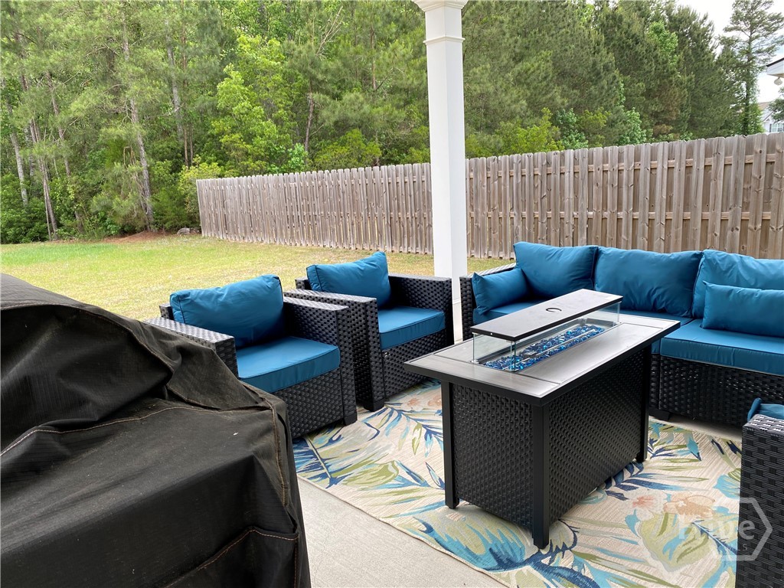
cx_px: 392
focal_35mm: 26
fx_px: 589
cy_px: 294
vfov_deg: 53.1
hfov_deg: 67.3
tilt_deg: -11.7
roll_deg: +3.1
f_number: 1.8
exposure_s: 1/148
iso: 32
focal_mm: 4.25
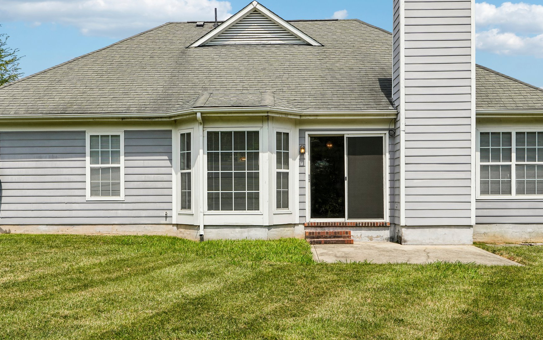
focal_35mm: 36
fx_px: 533
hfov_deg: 54.0
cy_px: 138
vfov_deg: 35.2
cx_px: 262
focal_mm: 20
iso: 100
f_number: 8
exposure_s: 1/125
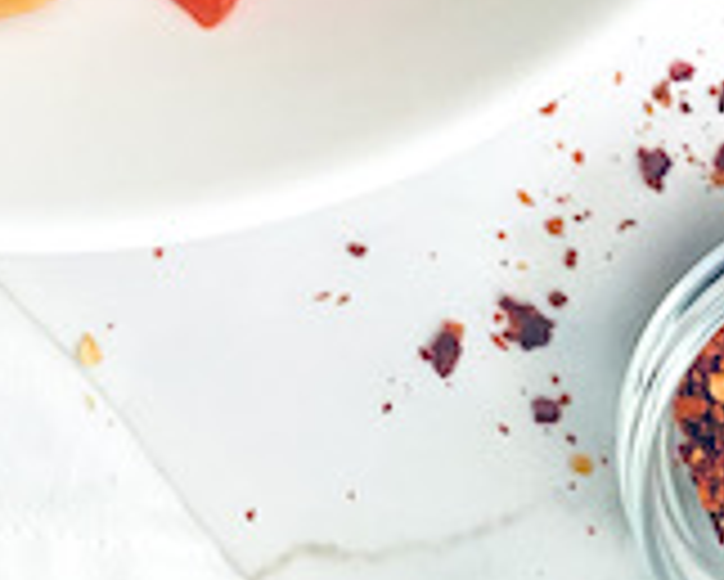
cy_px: -803
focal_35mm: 105
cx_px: -18
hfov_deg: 17.8
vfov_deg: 11.9
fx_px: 2251
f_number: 1.8
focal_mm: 4.25
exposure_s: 1/60
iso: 200
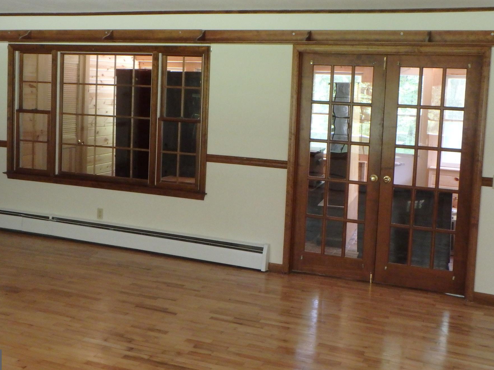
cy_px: 157
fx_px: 599
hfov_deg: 44.7
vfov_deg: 34.3
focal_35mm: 42
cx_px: 220
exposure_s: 1/25
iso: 800
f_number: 5
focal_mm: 6.4
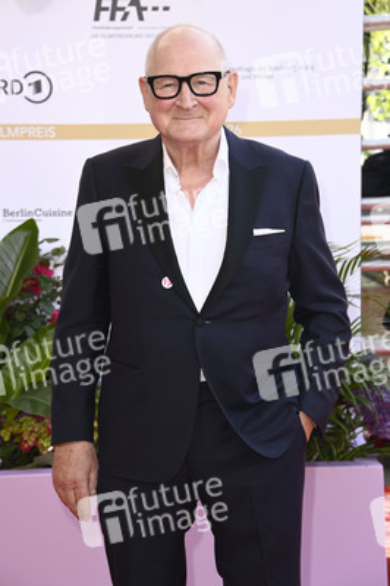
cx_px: 195
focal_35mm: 98
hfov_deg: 13.9
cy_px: 293
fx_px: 1595
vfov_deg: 20.8
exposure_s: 1/250
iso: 500
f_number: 6.3
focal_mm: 98
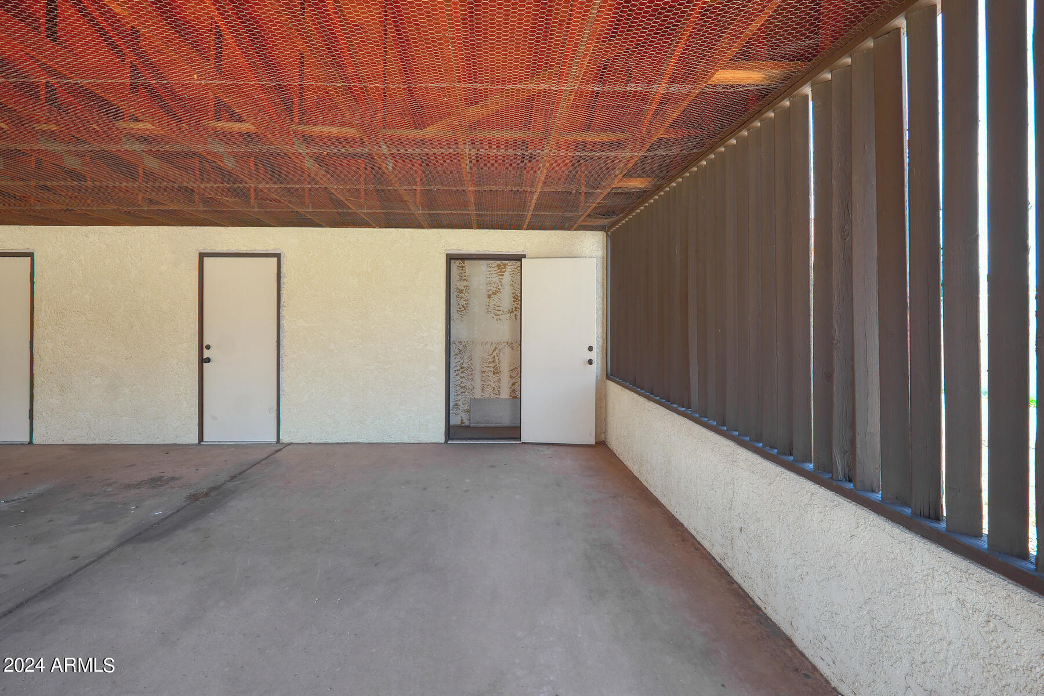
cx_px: 522
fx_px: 406
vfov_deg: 81.2
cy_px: 348
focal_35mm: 14
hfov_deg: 104.3
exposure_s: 1/30
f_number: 8
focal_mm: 14
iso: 250
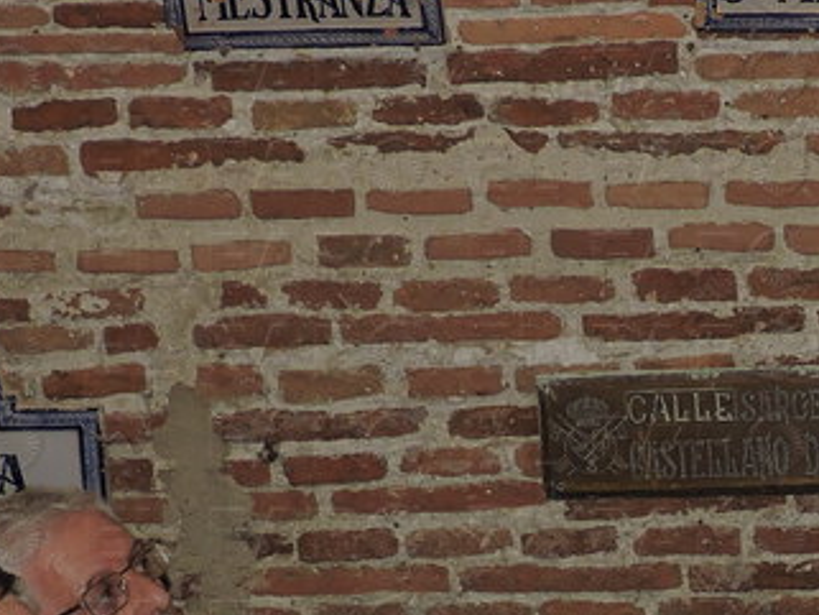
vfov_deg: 10.6
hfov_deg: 14.0
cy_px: 737
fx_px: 3243
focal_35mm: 137
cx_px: 987
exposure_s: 1/30
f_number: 3.4
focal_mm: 7.7
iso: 200
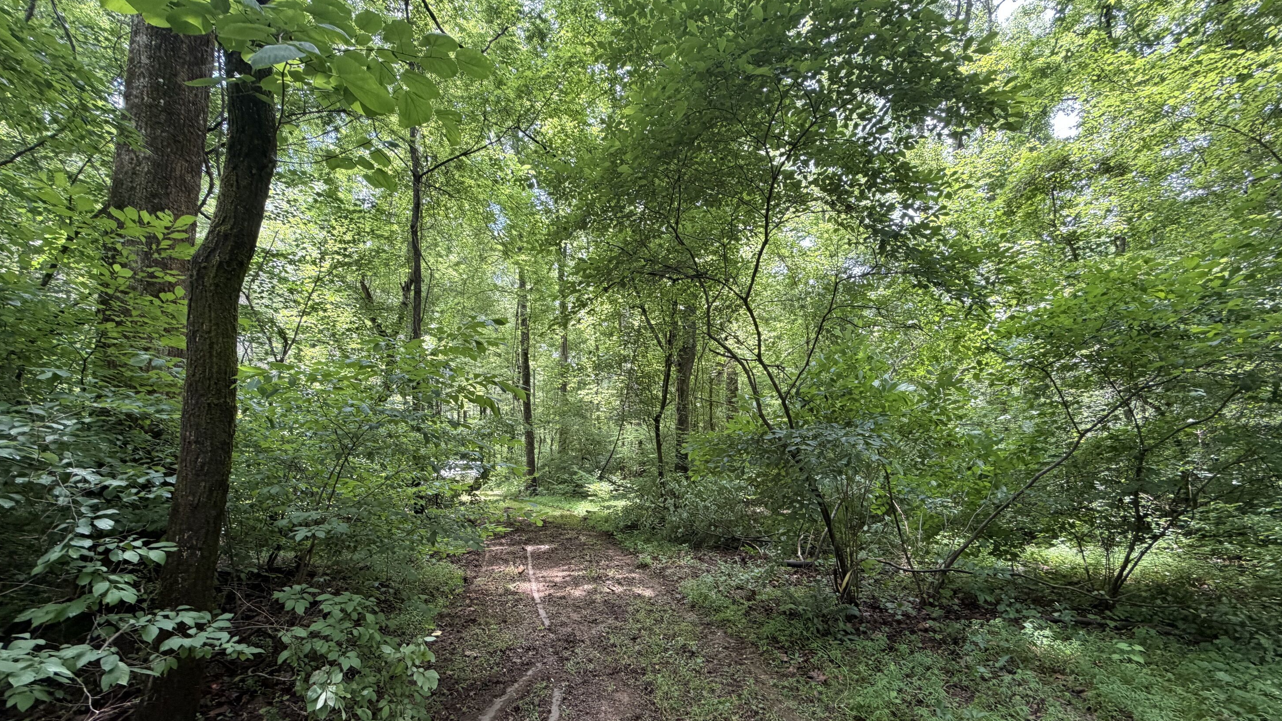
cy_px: 443
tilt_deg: +3.2
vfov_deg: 66.3
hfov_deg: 99.4
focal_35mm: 16
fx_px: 544
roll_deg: +0.5
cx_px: 626
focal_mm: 2.22
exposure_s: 1/121
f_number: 2.2
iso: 160
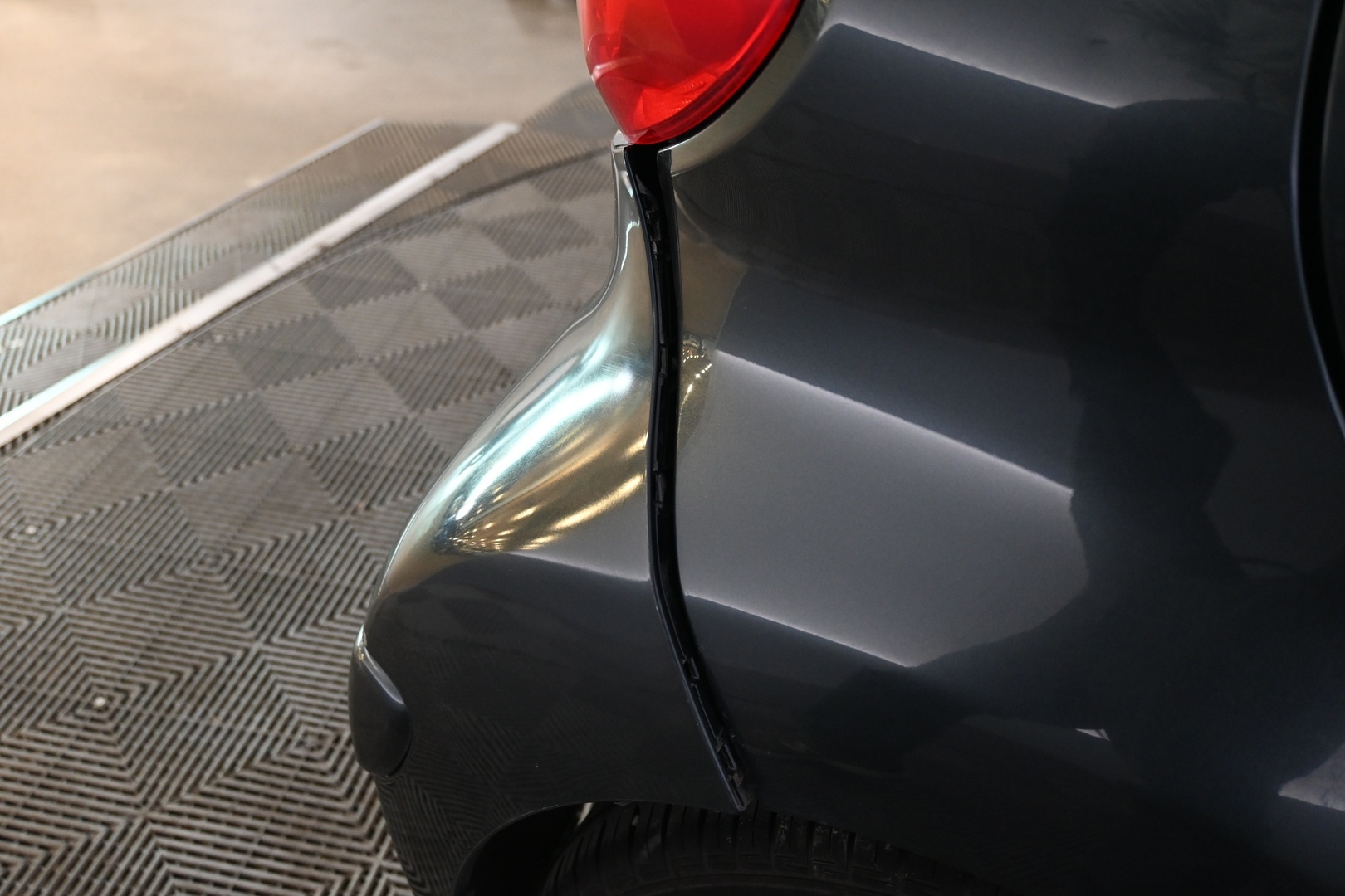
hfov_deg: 56.1
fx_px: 1261
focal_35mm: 34
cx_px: 672
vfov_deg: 39.1
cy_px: 448
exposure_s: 1/40
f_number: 4
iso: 1400
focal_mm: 22.5
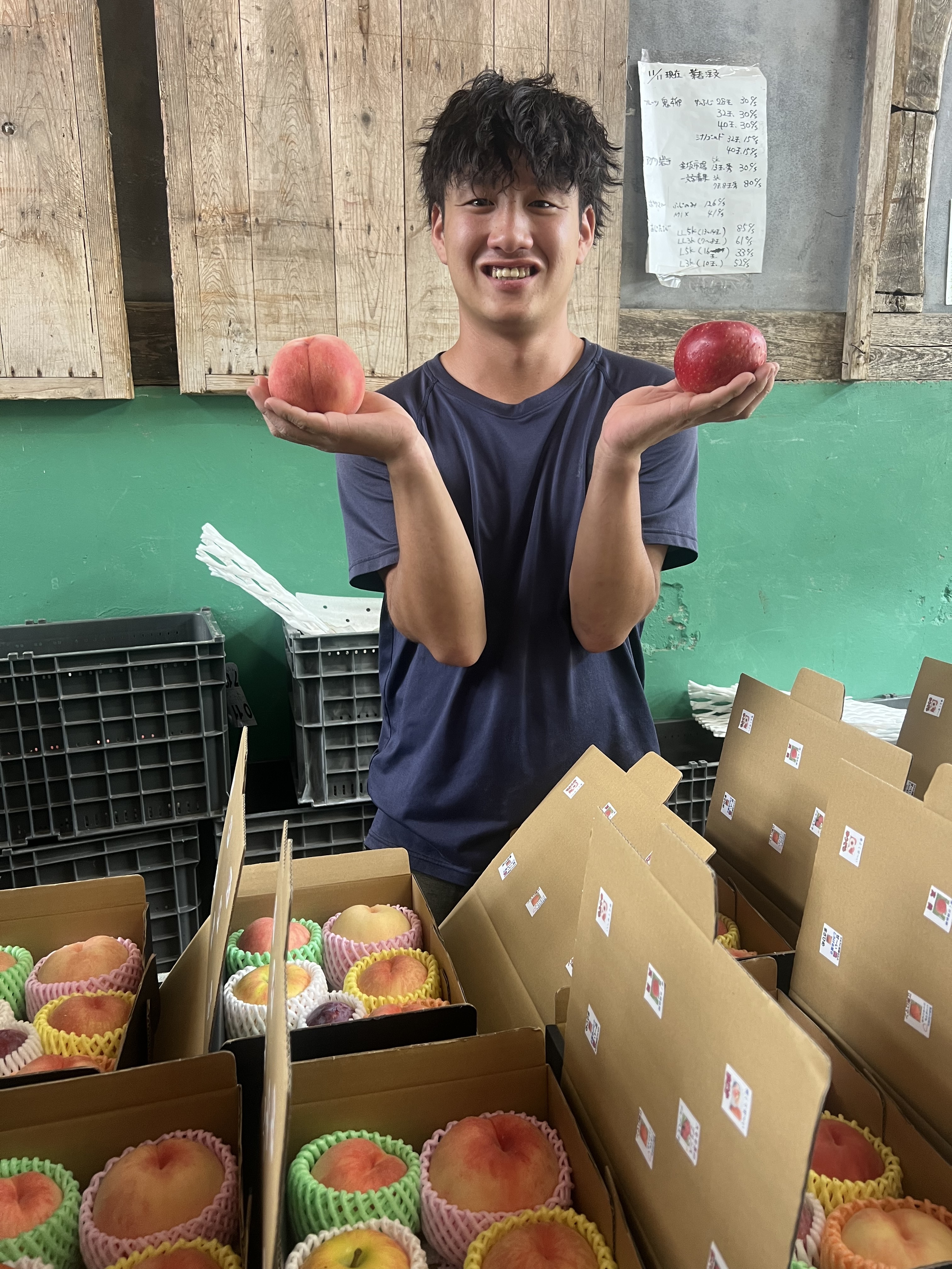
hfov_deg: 53.1
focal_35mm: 26
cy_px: 634
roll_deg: +0.9
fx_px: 953
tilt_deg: -12.9
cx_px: 476
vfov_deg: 67.3
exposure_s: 1/85
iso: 125
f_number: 1.5
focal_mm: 5.7
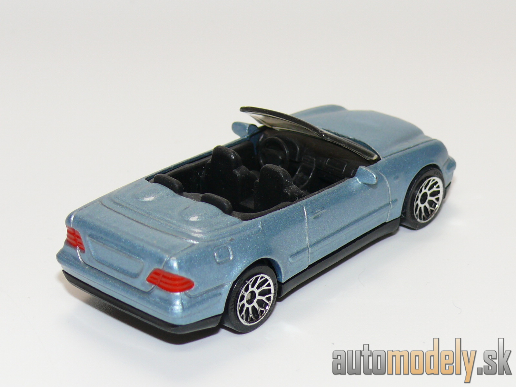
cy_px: 194
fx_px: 1610
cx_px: 258
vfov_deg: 13.7
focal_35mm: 108
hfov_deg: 18.2
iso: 100
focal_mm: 13.8
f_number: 4
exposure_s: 1/30
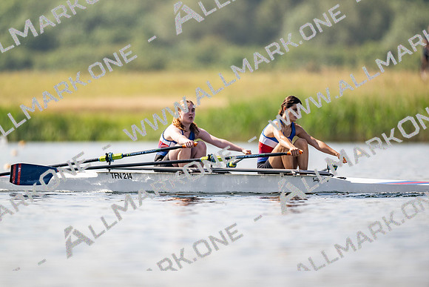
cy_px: 144
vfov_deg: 2.3
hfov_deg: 3.4
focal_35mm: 600
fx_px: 7151
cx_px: 214
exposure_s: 1/2500
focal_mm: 600
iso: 160
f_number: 4
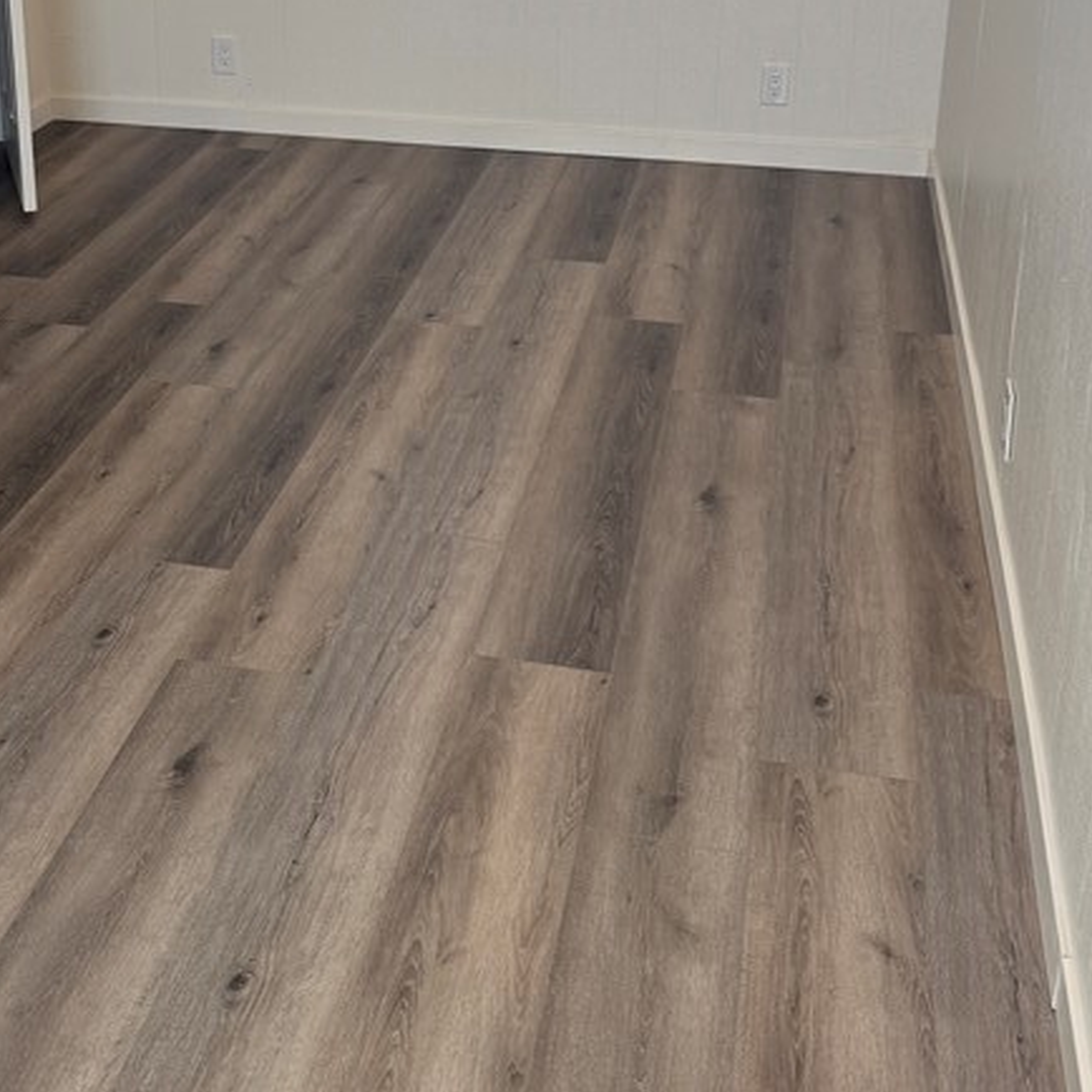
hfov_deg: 33.6
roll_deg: +1.0
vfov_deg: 32.9
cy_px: 189
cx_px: 332
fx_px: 1785
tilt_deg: -18.6
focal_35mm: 50
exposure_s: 1/144
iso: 100
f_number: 1.78
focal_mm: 6.76
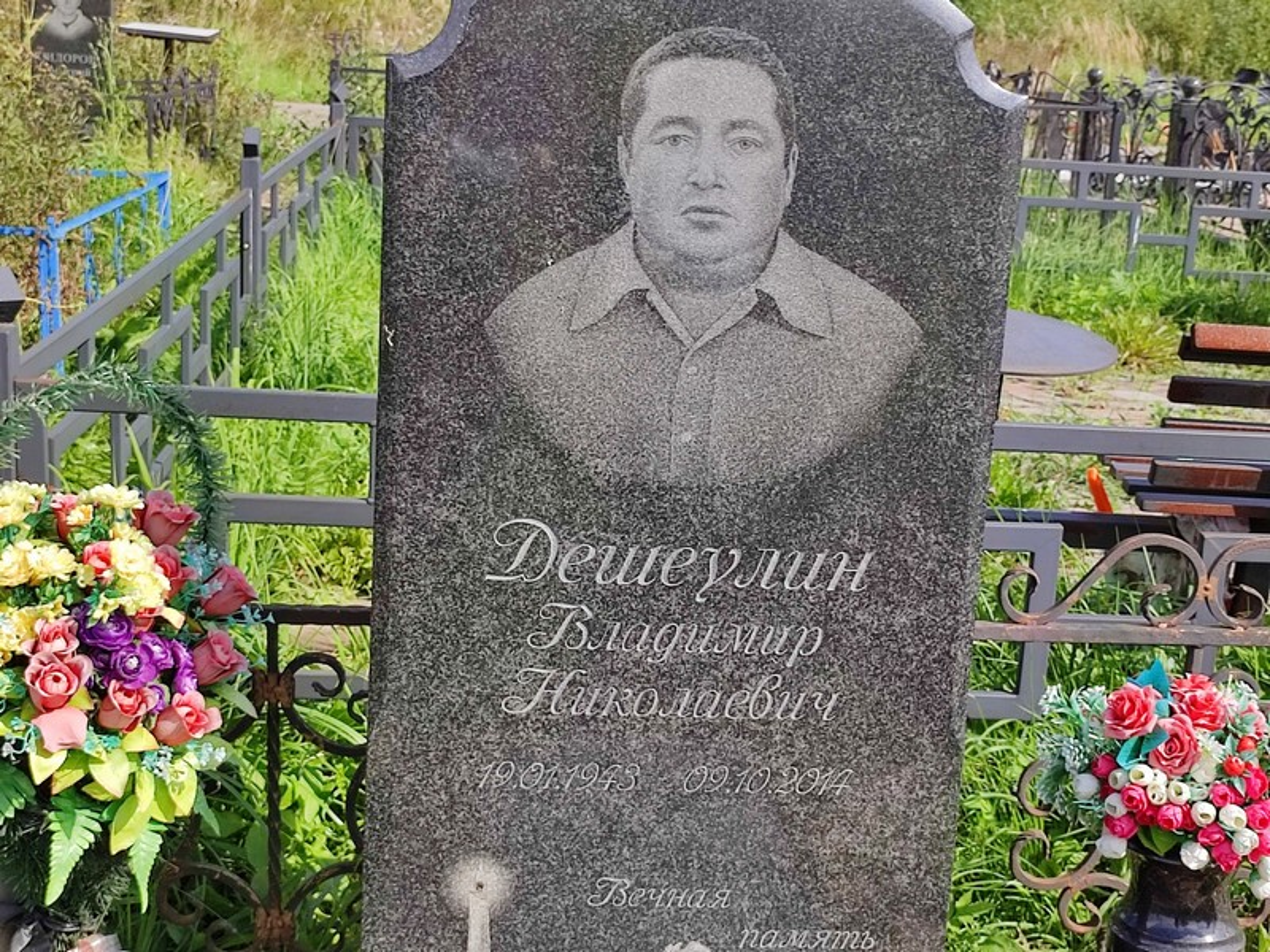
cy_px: 476
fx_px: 917
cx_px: 635
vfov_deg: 54.9
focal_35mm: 25
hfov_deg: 69.4
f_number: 1.9
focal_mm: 6.04
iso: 50
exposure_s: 1/660
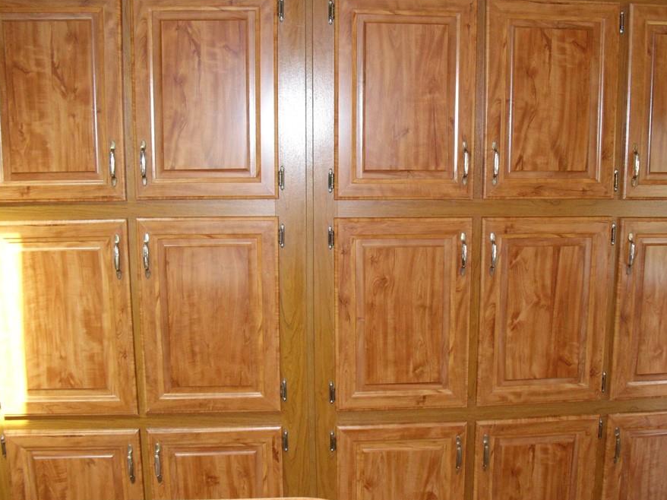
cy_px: 268
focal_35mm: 42
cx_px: 383
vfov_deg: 34.3
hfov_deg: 44.7
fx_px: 809
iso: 400
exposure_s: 1/60
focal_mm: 6.3
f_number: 3.1
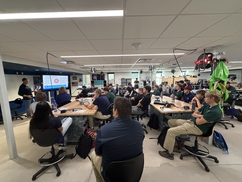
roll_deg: +1.2
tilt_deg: -6.9
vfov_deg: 85.7
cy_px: 91
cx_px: 121
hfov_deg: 102.1
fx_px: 98
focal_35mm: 14
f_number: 2.2
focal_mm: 2.22
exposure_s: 1/60
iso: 800
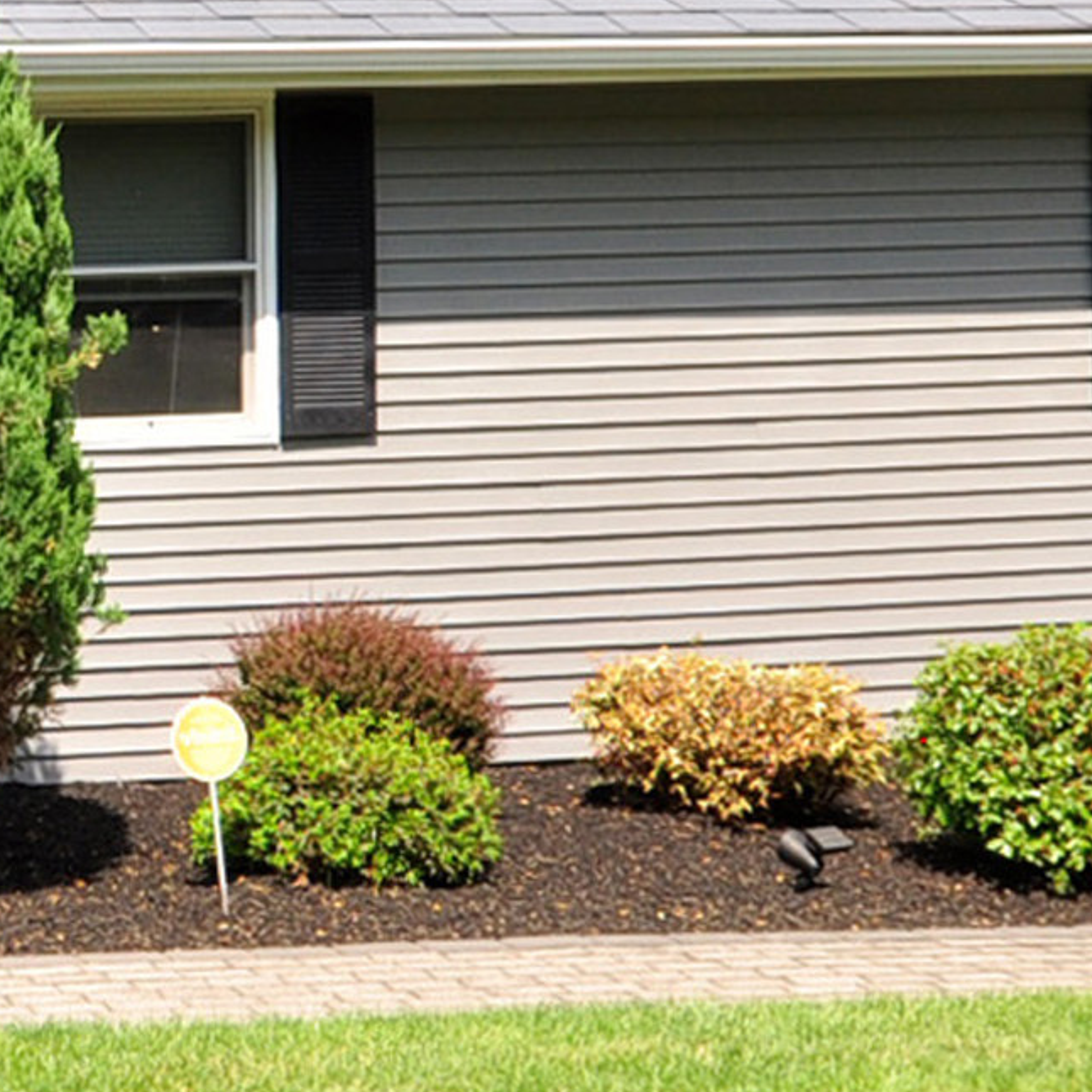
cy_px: 418
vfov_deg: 21.6
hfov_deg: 19.9
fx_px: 2855
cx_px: -331
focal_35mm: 80
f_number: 8
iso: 200
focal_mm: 14
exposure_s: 1/320
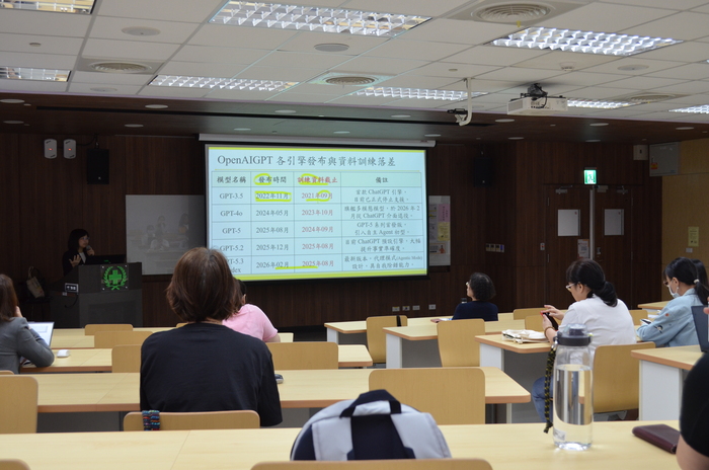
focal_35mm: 42
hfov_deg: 46.5
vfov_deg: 31.8
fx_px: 826
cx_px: 354
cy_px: 235
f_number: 5.6
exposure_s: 1/100
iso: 800
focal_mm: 28
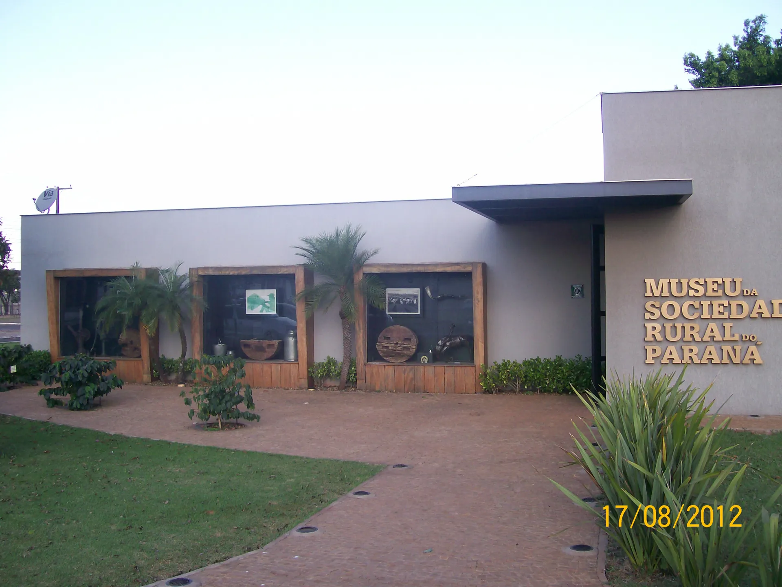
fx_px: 813
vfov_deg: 39.7
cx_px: 391
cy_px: 294
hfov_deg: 51.4
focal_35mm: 36
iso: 80
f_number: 2.7
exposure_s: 1/346
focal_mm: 6
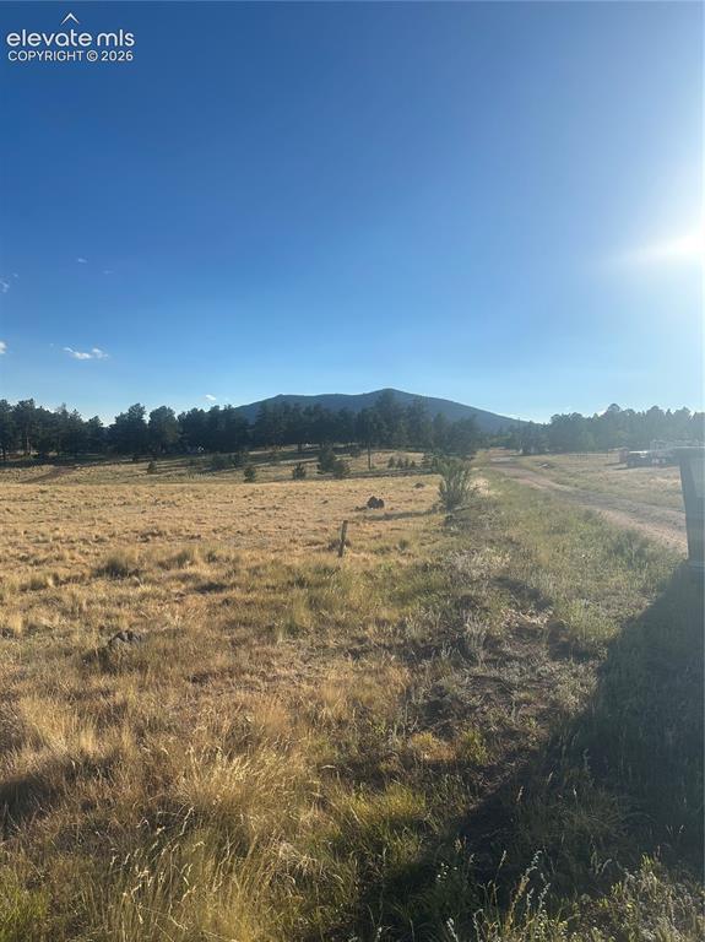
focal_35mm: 24
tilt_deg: -2.2
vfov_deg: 71.6
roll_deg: -3.0
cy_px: 471
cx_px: 352
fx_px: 652
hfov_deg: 56.8
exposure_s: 1/5848
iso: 80
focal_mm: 6.86
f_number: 1.78
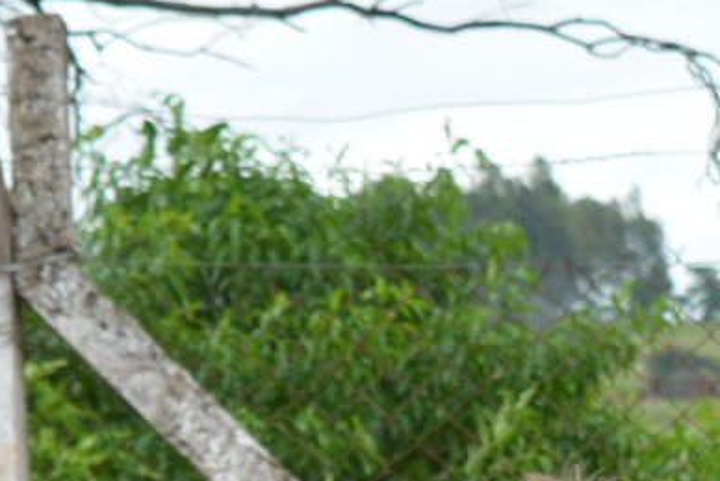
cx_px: 943
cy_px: 1579
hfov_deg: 3.7
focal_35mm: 555
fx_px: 11104
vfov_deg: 2.4
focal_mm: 48
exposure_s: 1/160
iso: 200
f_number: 6.3
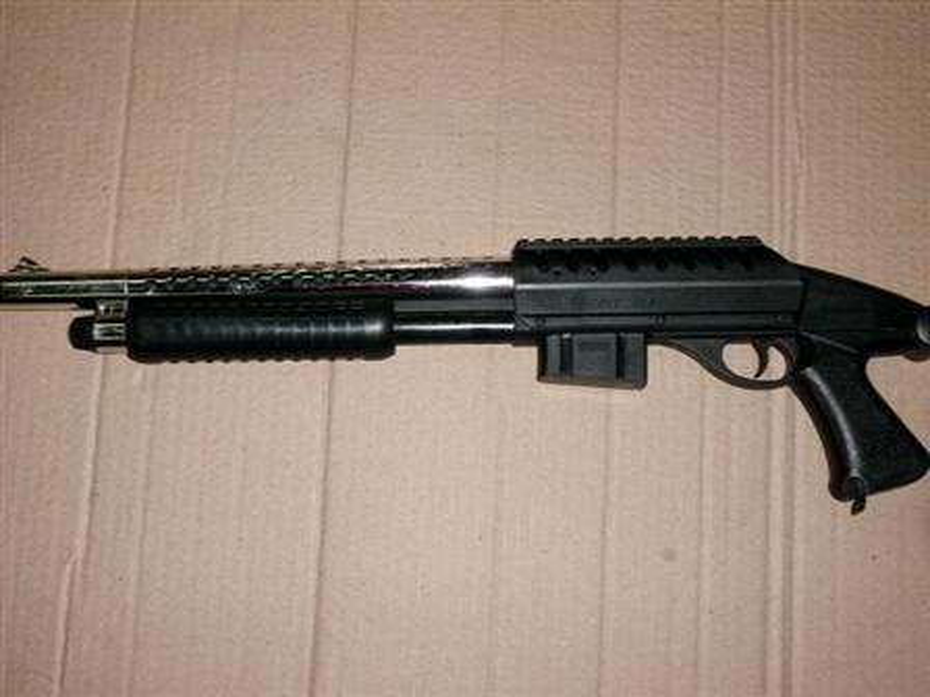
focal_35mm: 47
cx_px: 465
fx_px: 1263
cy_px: 348
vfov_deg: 30.9
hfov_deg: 40.4
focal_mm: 8.4
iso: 100
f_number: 3.3
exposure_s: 1/60
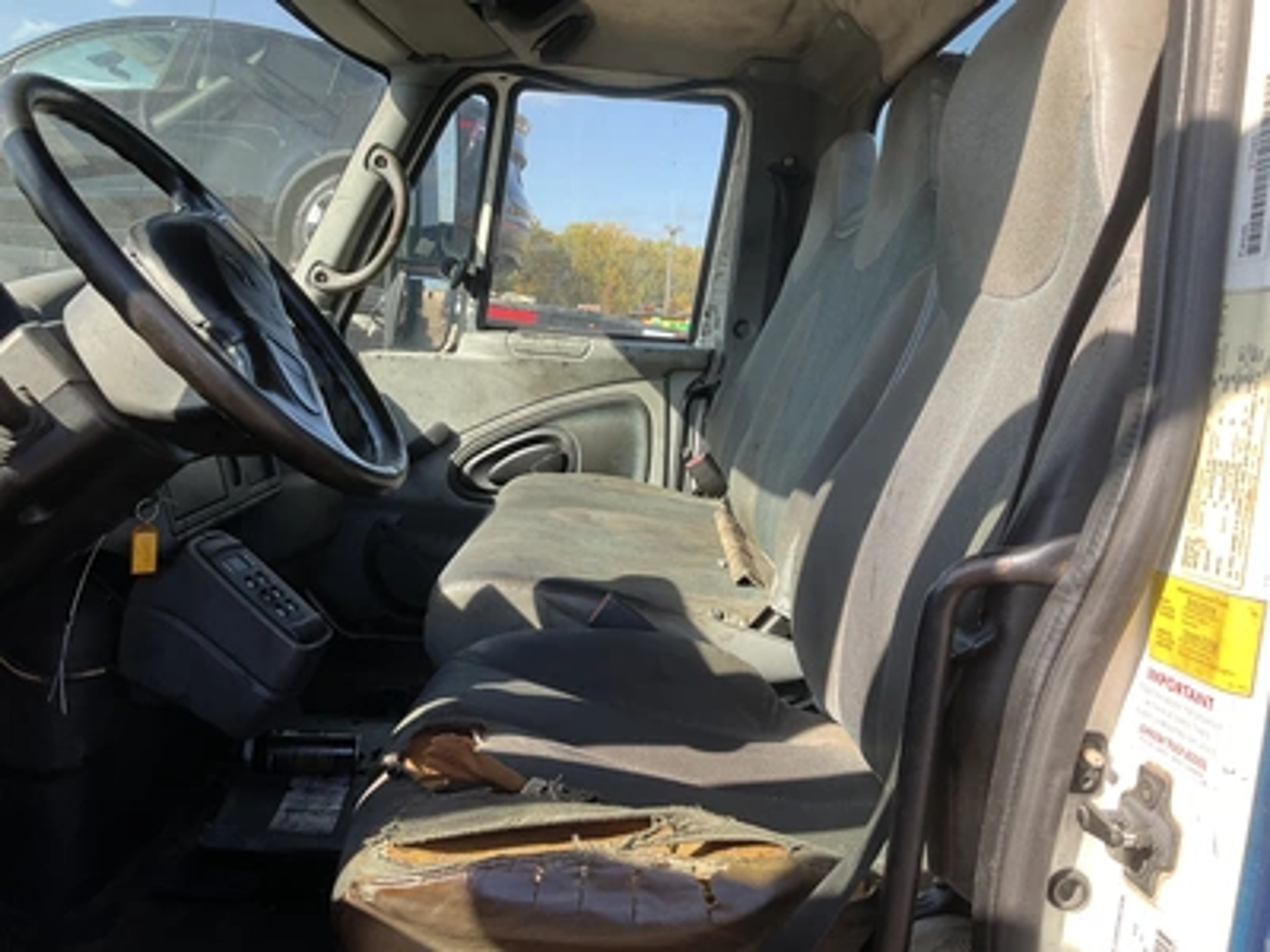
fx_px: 1064
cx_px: 635
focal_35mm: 29
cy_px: 476
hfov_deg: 61.7
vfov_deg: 48.2
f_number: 1.8
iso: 25
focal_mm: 3
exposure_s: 1/236
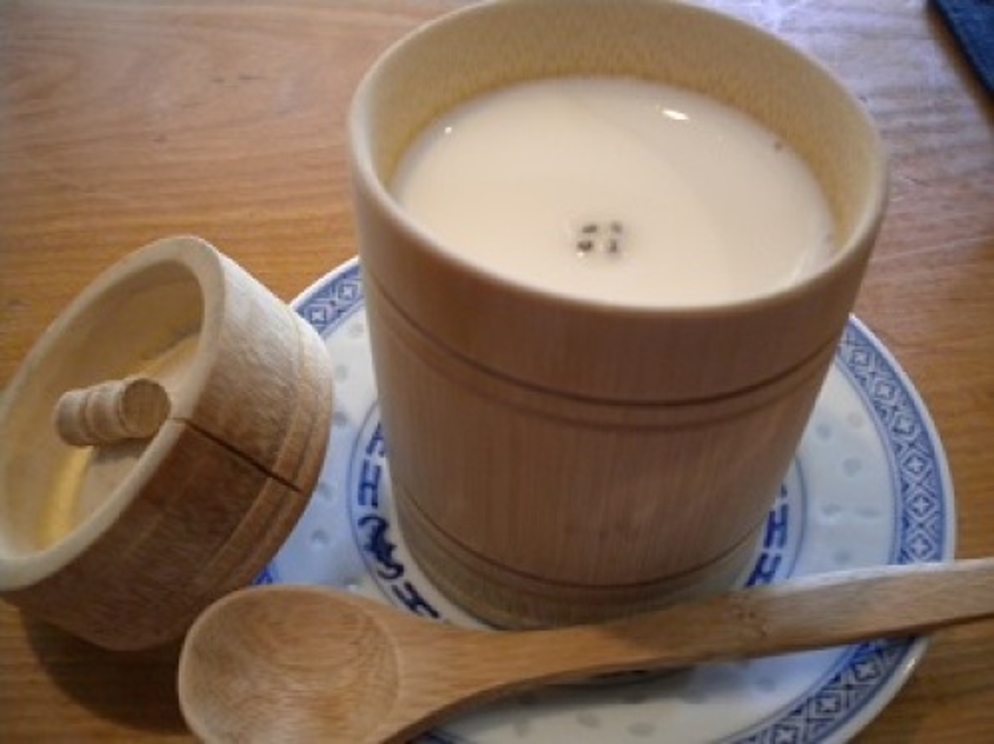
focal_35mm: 35
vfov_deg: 40.6
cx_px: 497
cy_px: 372
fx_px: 1004
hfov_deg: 52.7
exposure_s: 1/28.5
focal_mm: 6.3
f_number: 3.1
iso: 400
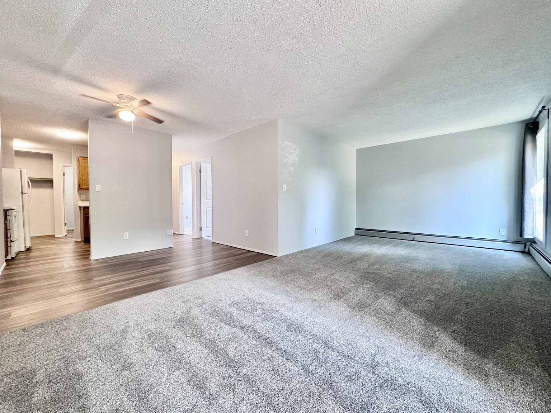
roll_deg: -0.2
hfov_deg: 102.1
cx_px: 276
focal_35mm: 14
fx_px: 223
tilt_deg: -1.4
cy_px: 206
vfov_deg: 85.7
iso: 200
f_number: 2.2
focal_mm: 2.22
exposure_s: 1/60
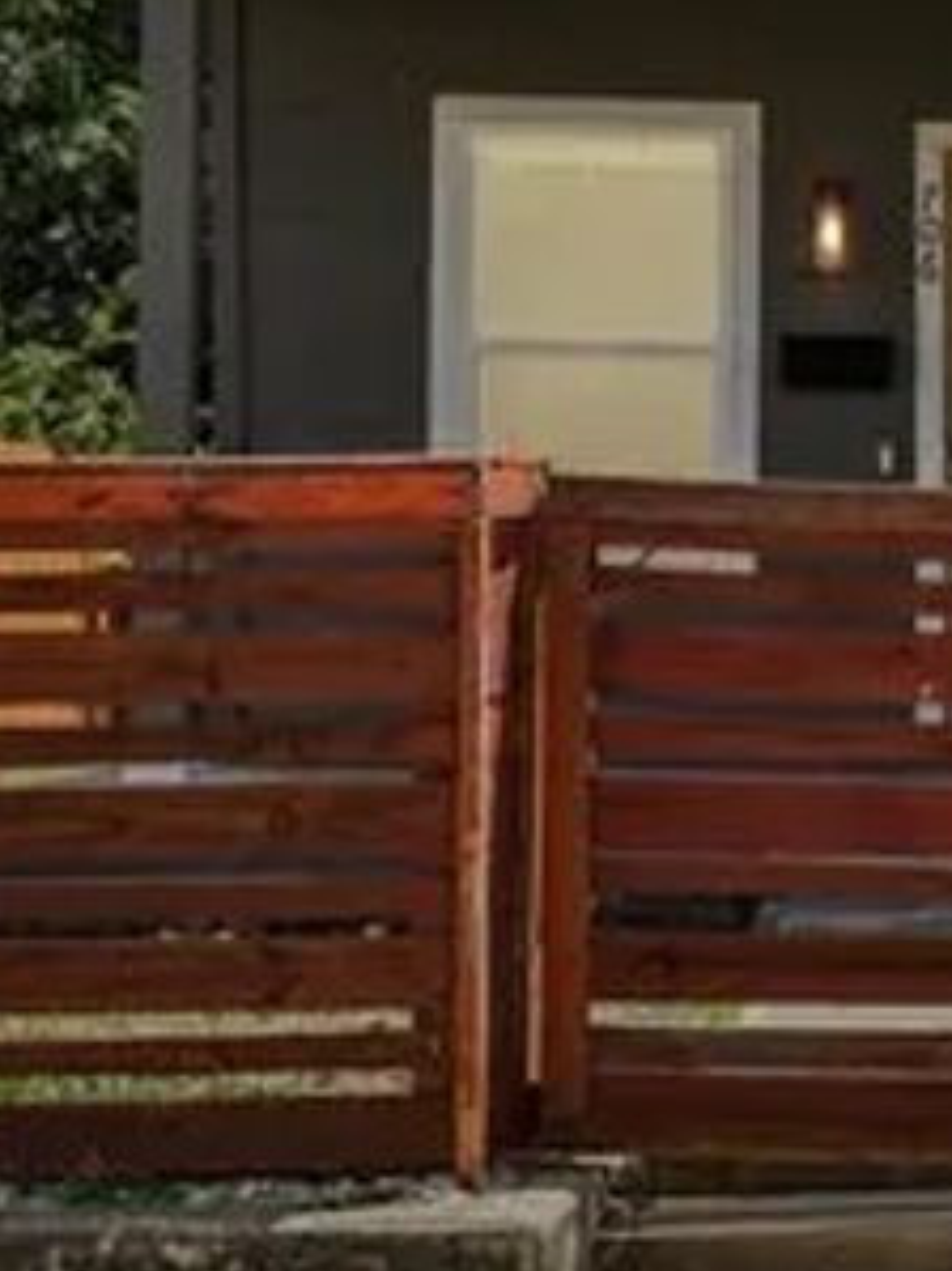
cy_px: 355
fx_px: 3743
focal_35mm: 102
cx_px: 1526
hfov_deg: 13.5
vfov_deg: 19.2
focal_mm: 31
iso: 200
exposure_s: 1/400
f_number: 9
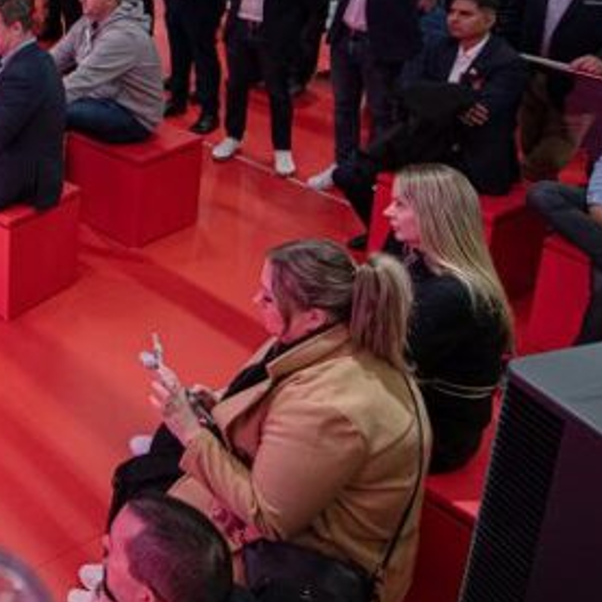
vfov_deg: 34.8
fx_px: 866
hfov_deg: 29.7
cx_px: -204
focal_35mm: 44
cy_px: -2
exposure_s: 1/160
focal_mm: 14
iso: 800
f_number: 2.8
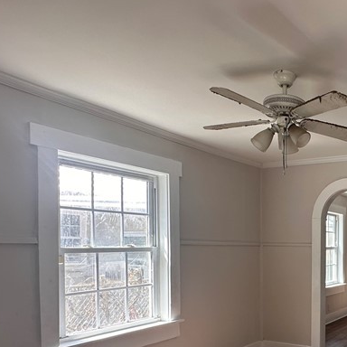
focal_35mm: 33
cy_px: 253
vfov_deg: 48.2
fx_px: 374
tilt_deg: -1.1
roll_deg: -1.0
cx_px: 335
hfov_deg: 43.7
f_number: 2.2
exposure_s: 1/114
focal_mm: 2.22
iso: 40
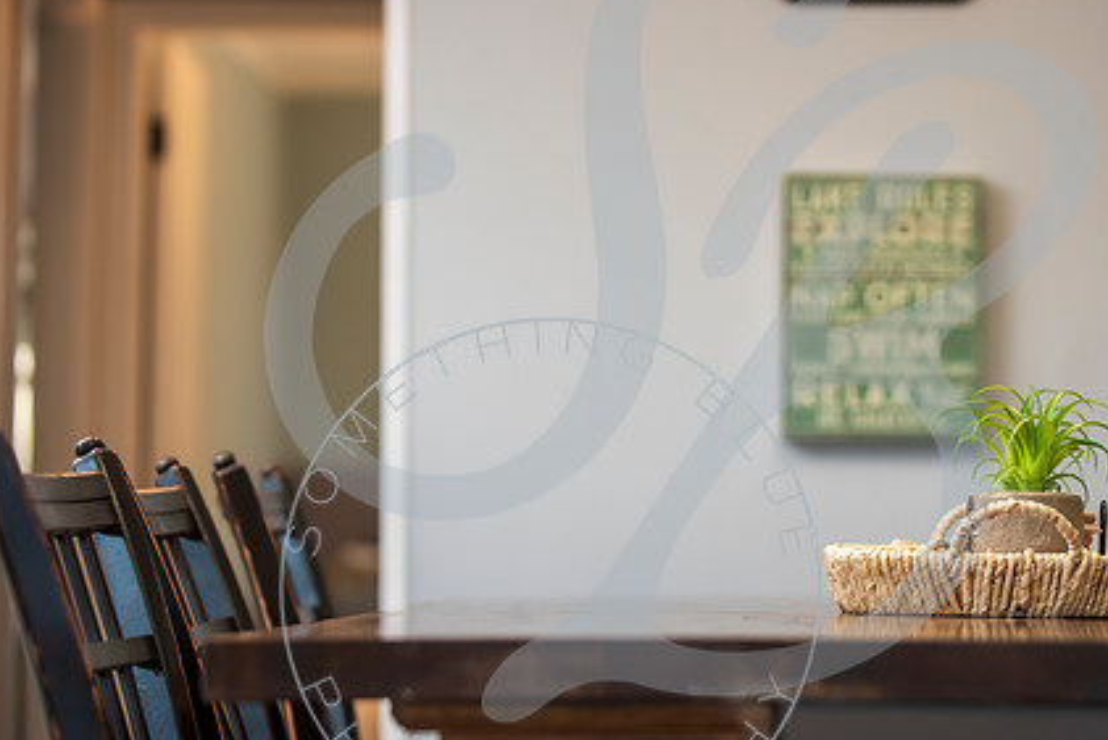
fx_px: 3540
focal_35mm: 115
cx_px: 674
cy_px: 367
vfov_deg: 11.9
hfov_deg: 17.8
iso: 400
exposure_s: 1/200
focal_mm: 82
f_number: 2.8
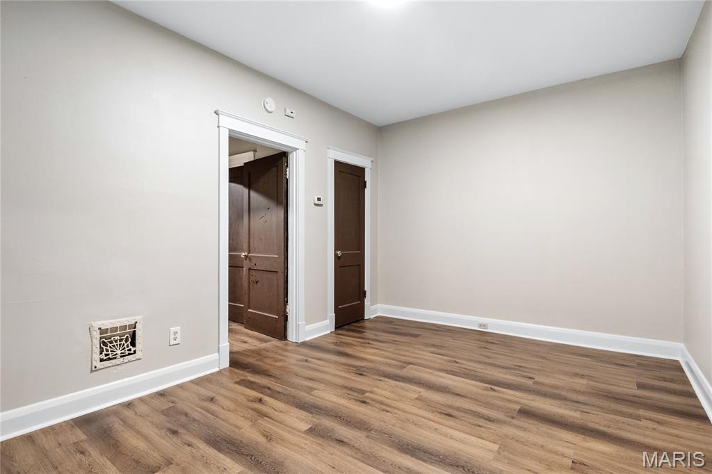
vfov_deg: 73.7
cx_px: 356
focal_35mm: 16
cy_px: 237
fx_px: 316
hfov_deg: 96.8
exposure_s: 1/2
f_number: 8
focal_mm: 8
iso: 400
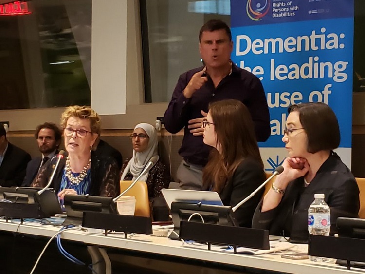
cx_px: 182
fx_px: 274
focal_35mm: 26
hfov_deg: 67.3
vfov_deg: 53.0
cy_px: 137
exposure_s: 1/60
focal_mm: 4.3
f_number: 1.5
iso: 320
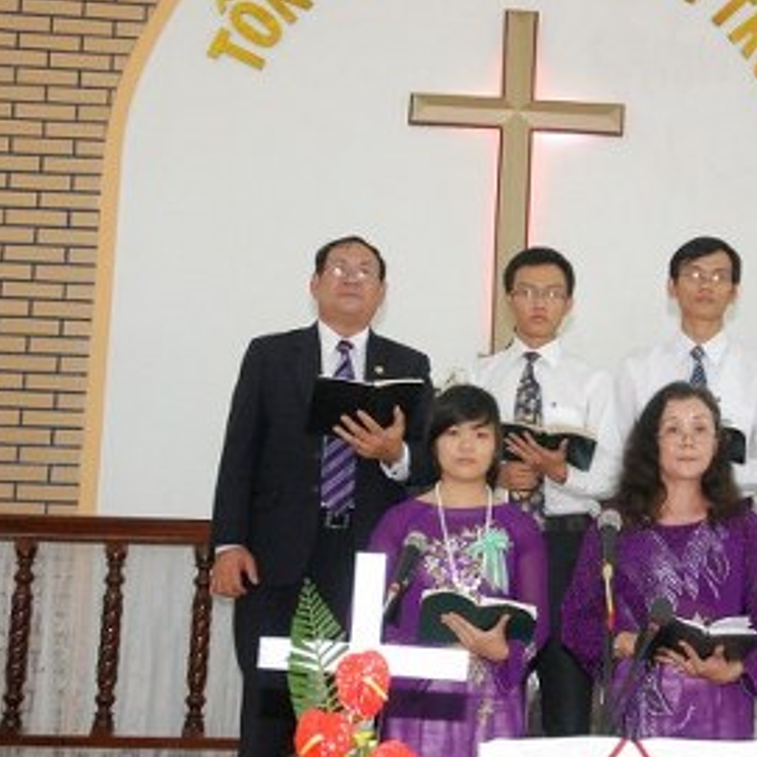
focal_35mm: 80
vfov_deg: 21.6
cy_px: 353
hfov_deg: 21.5
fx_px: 1979
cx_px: 547
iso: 1250
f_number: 4.5
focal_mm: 34
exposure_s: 1/60
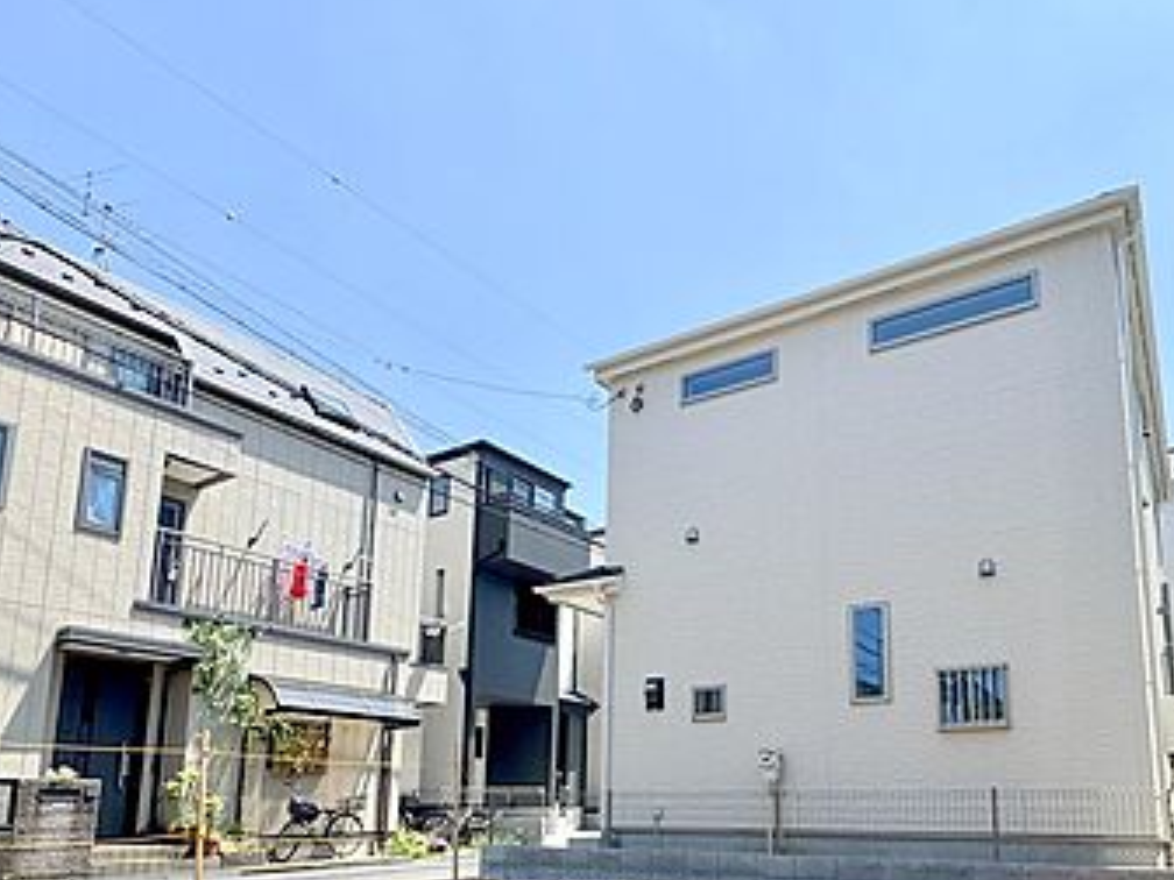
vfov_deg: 52.2
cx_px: 713
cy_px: 674
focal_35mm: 25
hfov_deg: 68.6
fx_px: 848
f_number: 2.2
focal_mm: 2.22
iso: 50
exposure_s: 1/1143
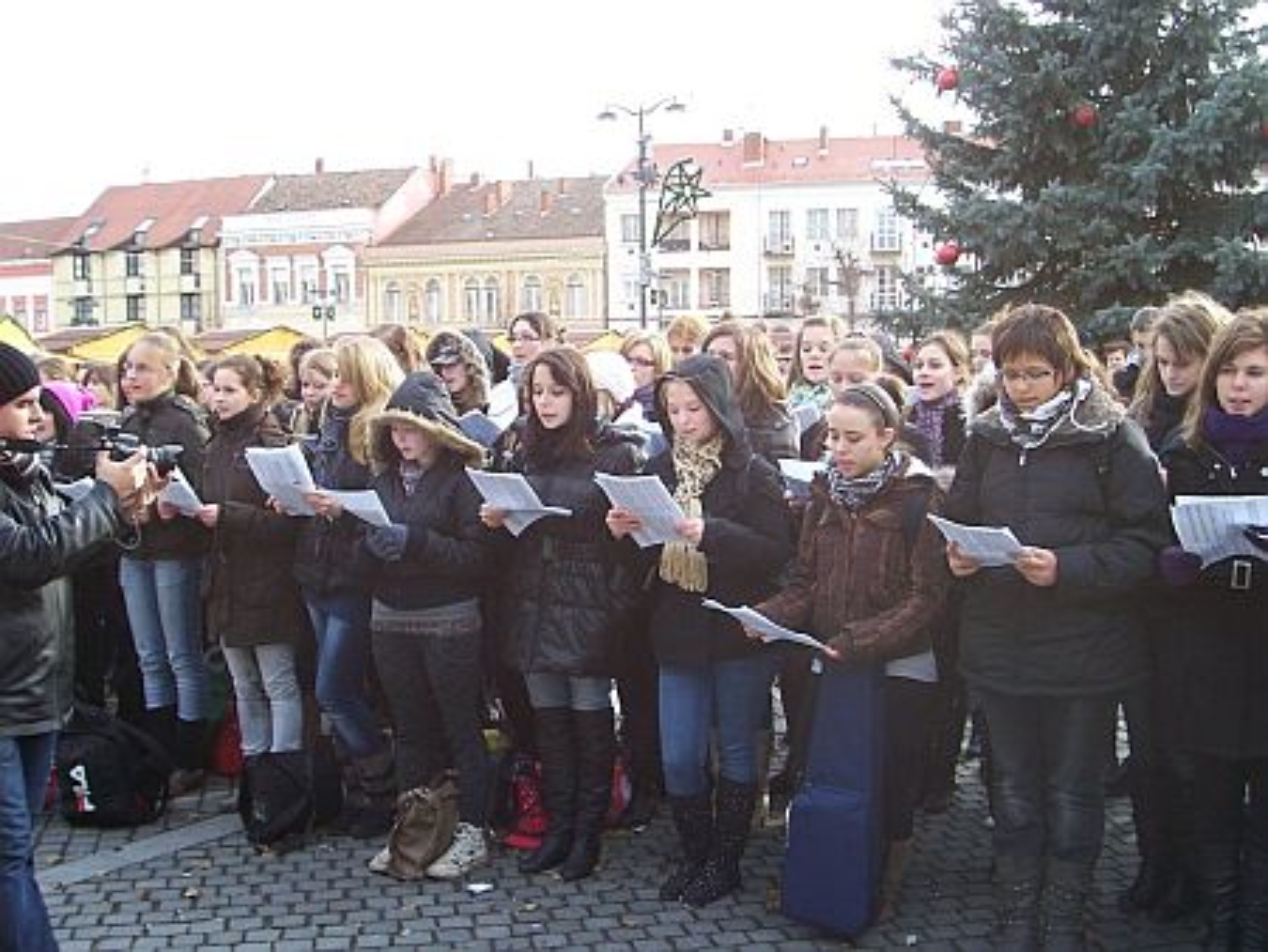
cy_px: 476
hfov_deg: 44.8
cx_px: 634
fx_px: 1539
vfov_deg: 34.4
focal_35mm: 42
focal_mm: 7
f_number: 3
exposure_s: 1/125
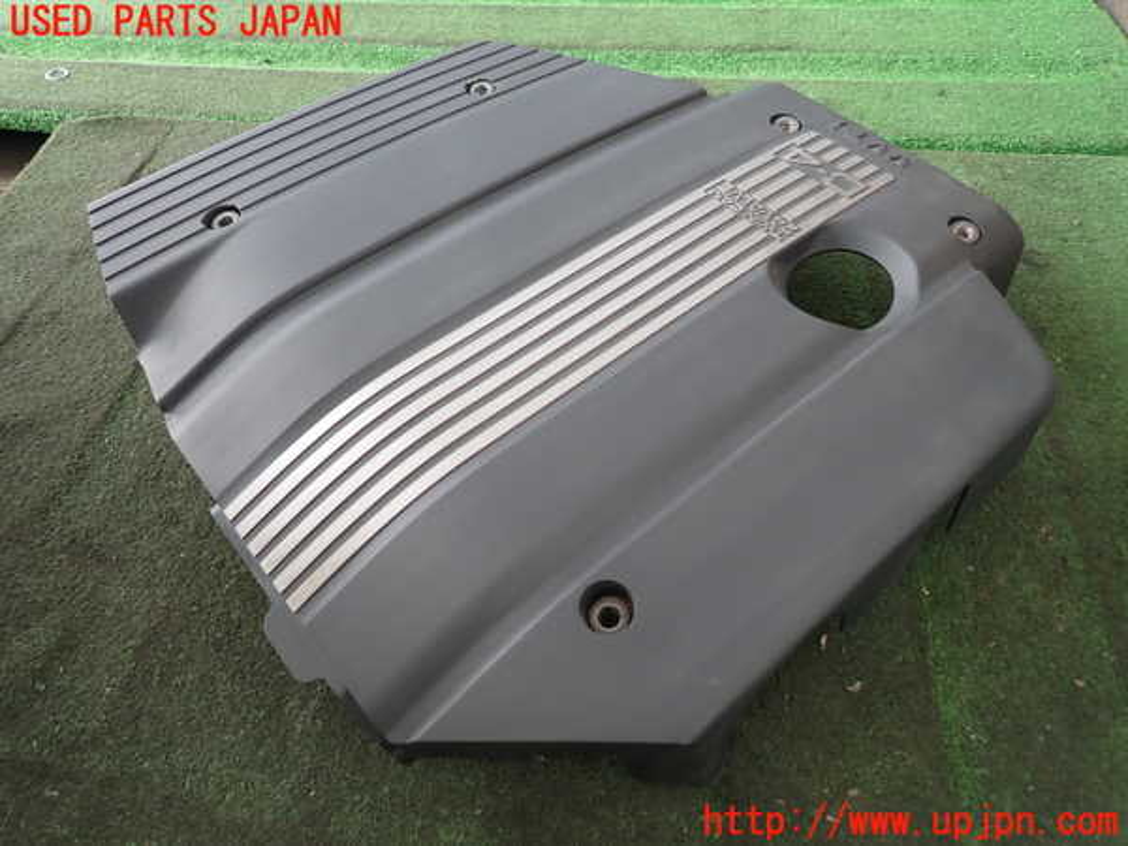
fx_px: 815
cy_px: 423
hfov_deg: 69.4
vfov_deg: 54.9
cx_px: 564
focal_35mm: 25
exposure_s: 1/60
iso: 160
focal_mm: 4.5
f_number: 2
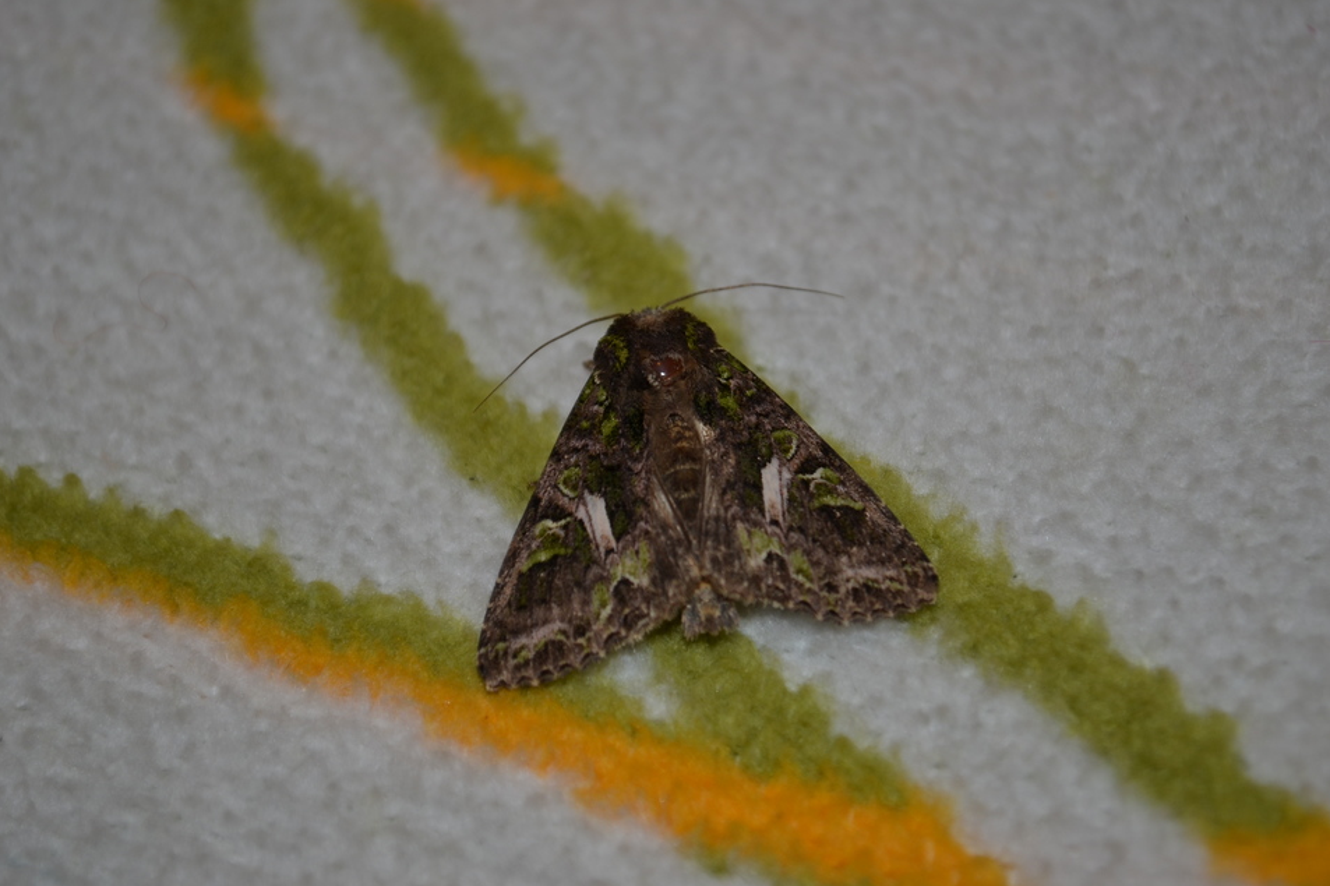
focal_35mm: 84
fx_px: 3084
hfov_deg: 24.3
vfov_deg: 16.4
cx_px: 668
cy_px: 441
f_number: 5.6
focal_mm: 55
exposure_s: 1/30
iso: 200
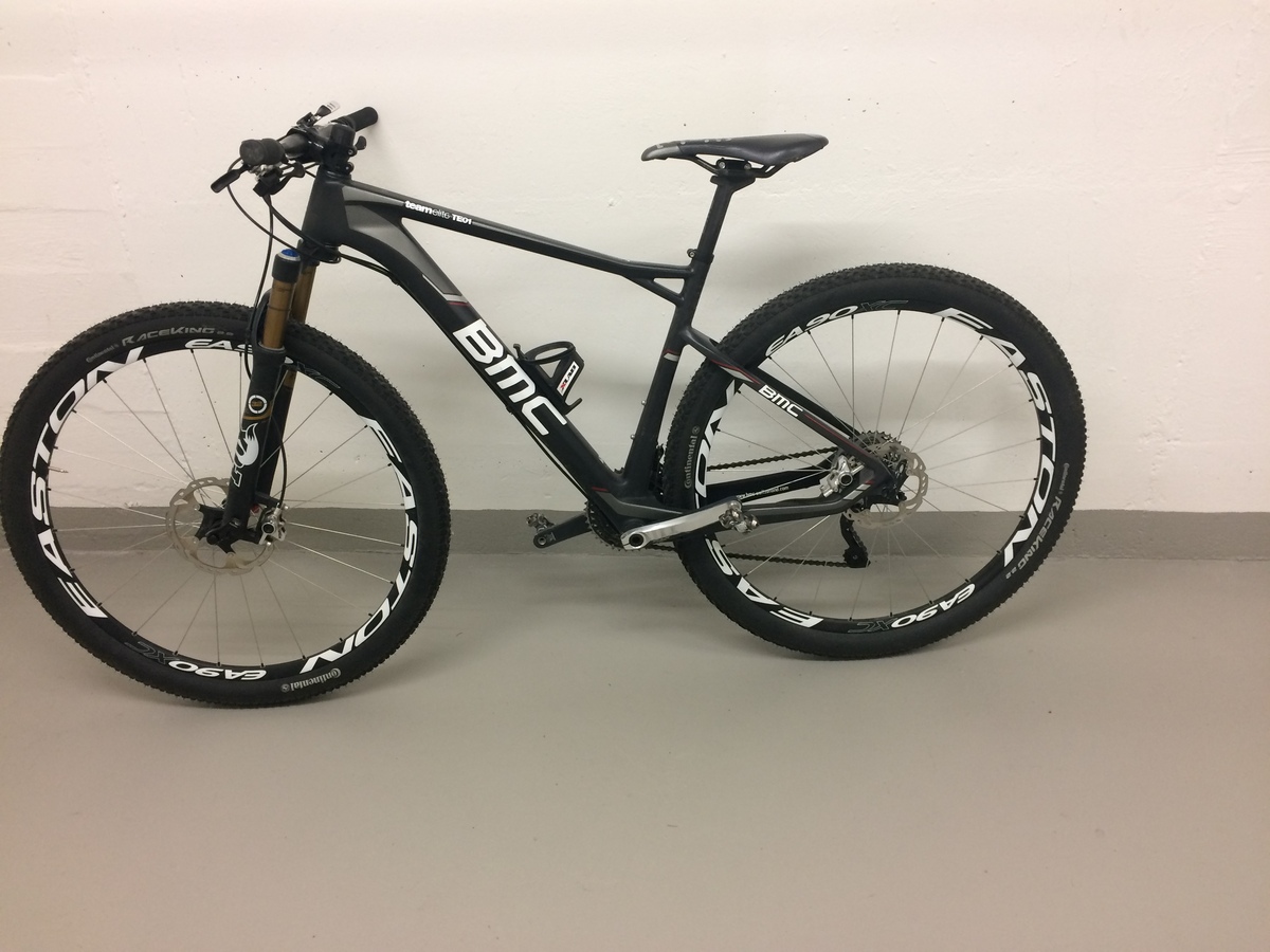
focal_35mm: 29
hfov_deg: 61.7
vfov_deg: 48.2
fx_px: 1064
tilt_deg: -28.1
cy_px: 476
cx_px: 635
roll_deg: +2.3
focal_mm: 4.15
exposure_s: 1/33
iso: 125
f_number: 2.2
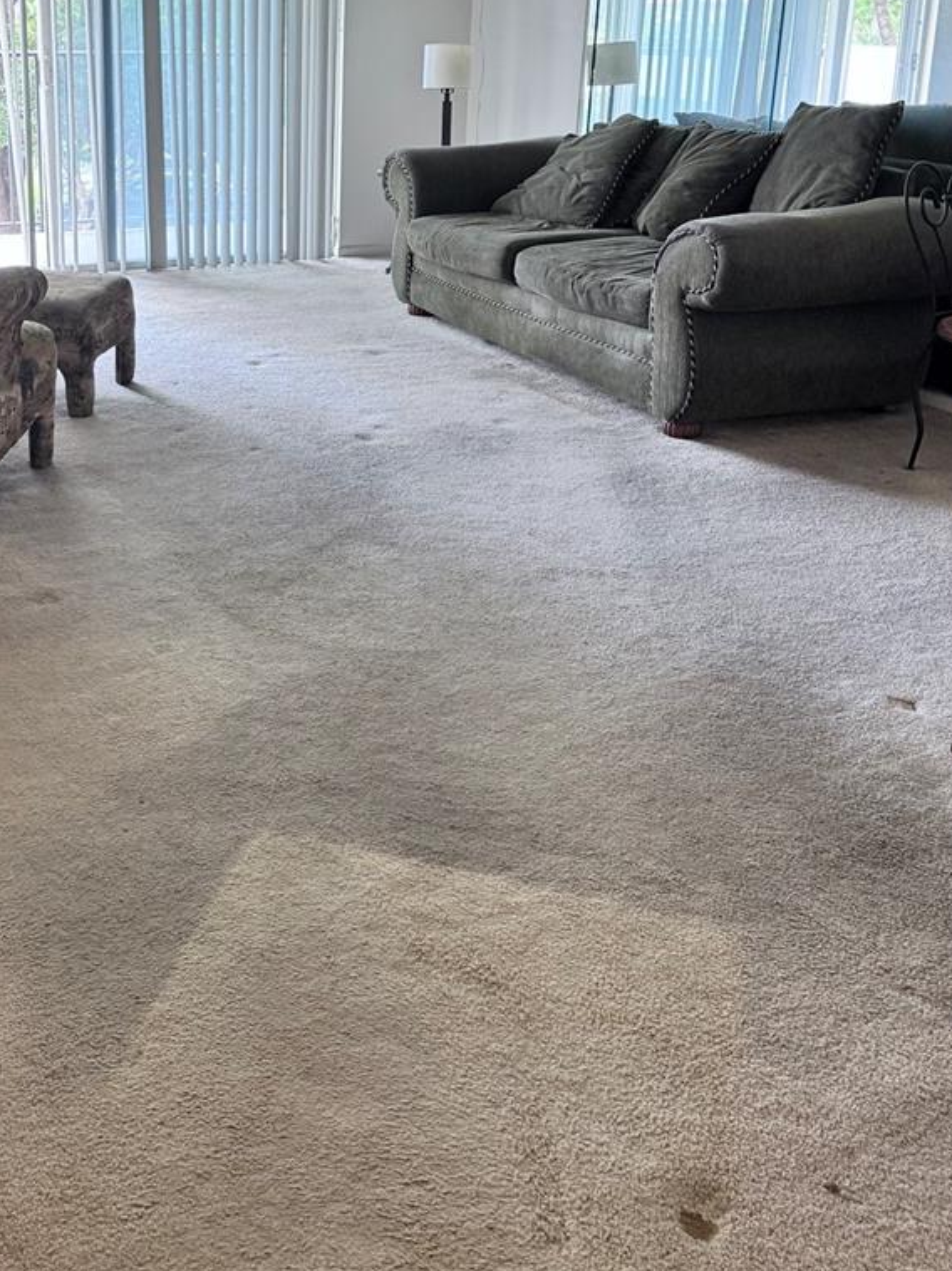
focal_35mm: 38
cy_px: 354
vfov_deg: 47.6
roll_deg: -0.5
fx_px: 1394
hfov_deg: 37.1
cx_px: 282
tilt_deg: -14.1
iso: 200
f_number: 1.78
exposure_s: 1/60
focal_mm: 6.76
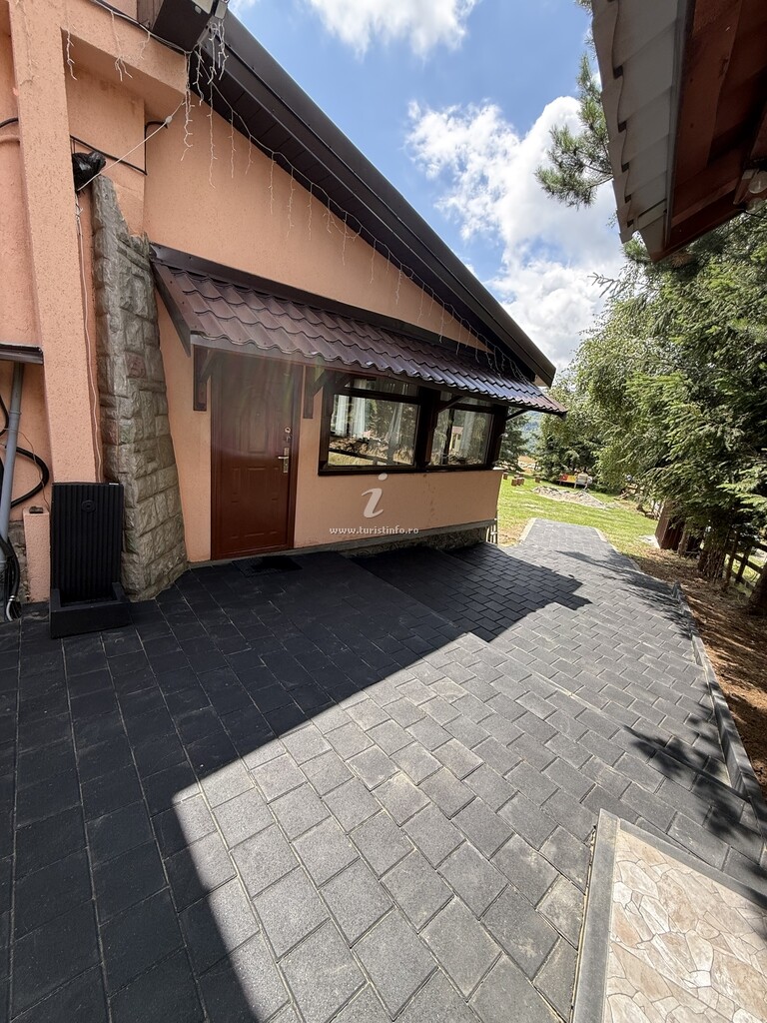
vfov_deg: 102.1
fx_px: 414
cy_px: 512
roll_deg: -6.6
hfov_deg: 85.7
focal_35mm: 14
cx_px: 384
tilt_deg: -13.4
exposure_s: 1/372
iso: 64
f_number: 2.2
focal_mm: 2.22
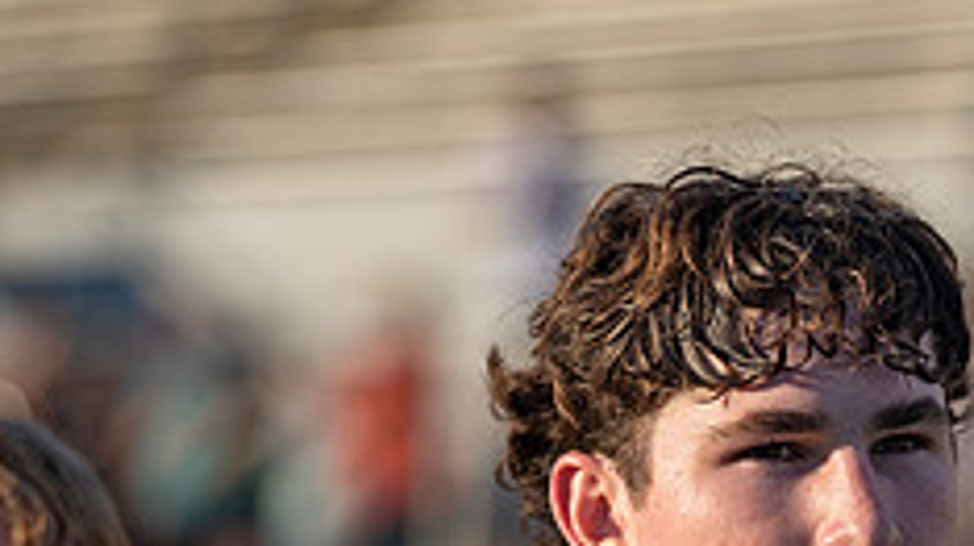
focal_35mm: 362
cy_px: 813
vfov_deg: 3.3
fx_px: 9339
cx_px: 828
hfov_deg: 6.0
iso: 100
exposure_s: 1/1600
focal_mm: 130
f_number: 2.8
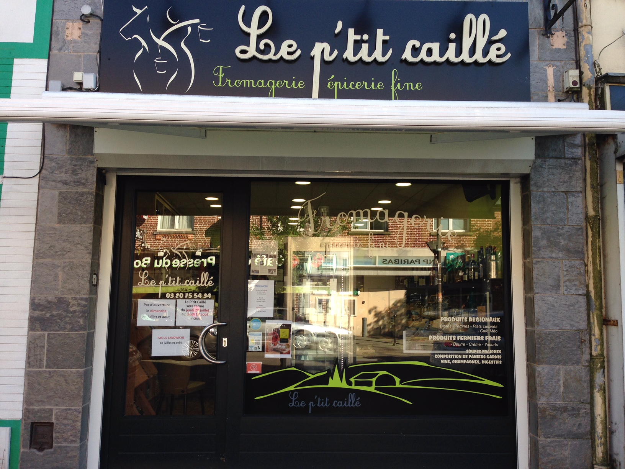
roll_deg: +0.7
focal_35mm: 33
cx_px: 312
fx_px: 596
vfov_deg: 42.9
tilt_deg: +6.3
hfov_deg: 55.4
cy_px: 234
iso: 50
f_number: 2.4
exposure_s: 1/202
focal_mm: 4.12
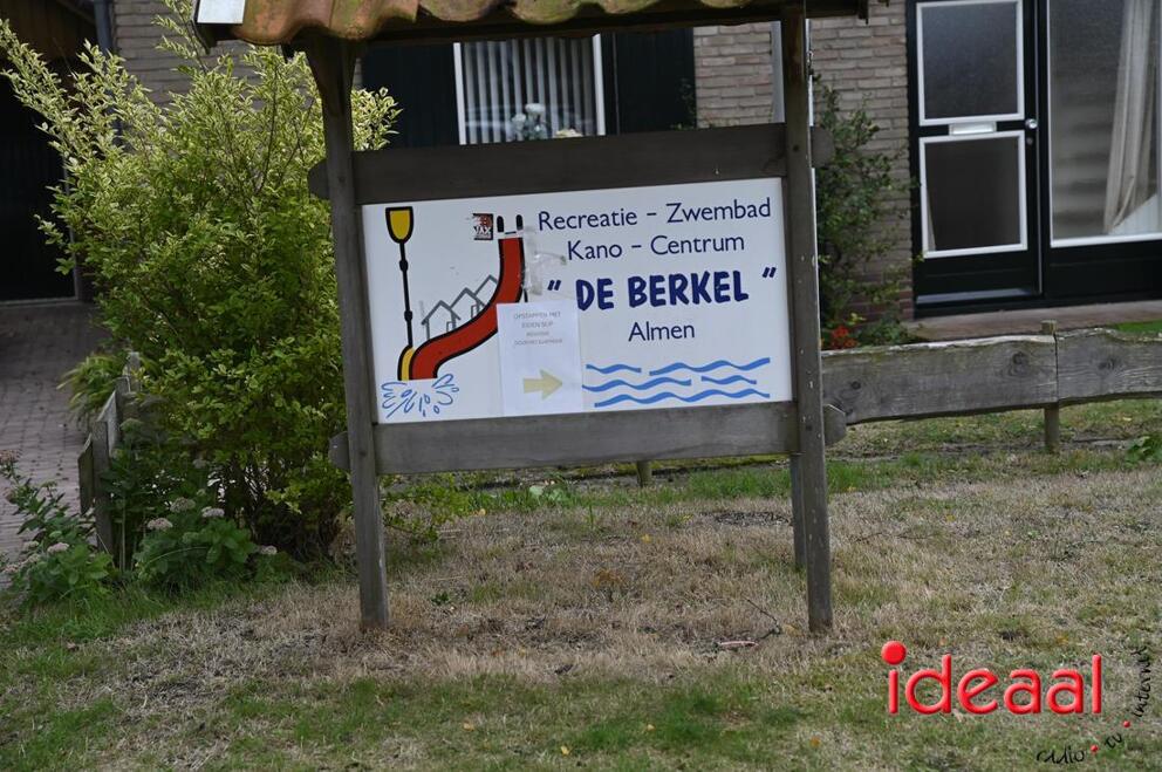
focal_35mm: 70
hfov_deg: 28.9
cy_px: 386
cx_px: 581
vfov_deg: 19.4
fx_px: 2257
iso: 200
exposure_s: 1/250
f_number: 4.5
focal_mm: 70
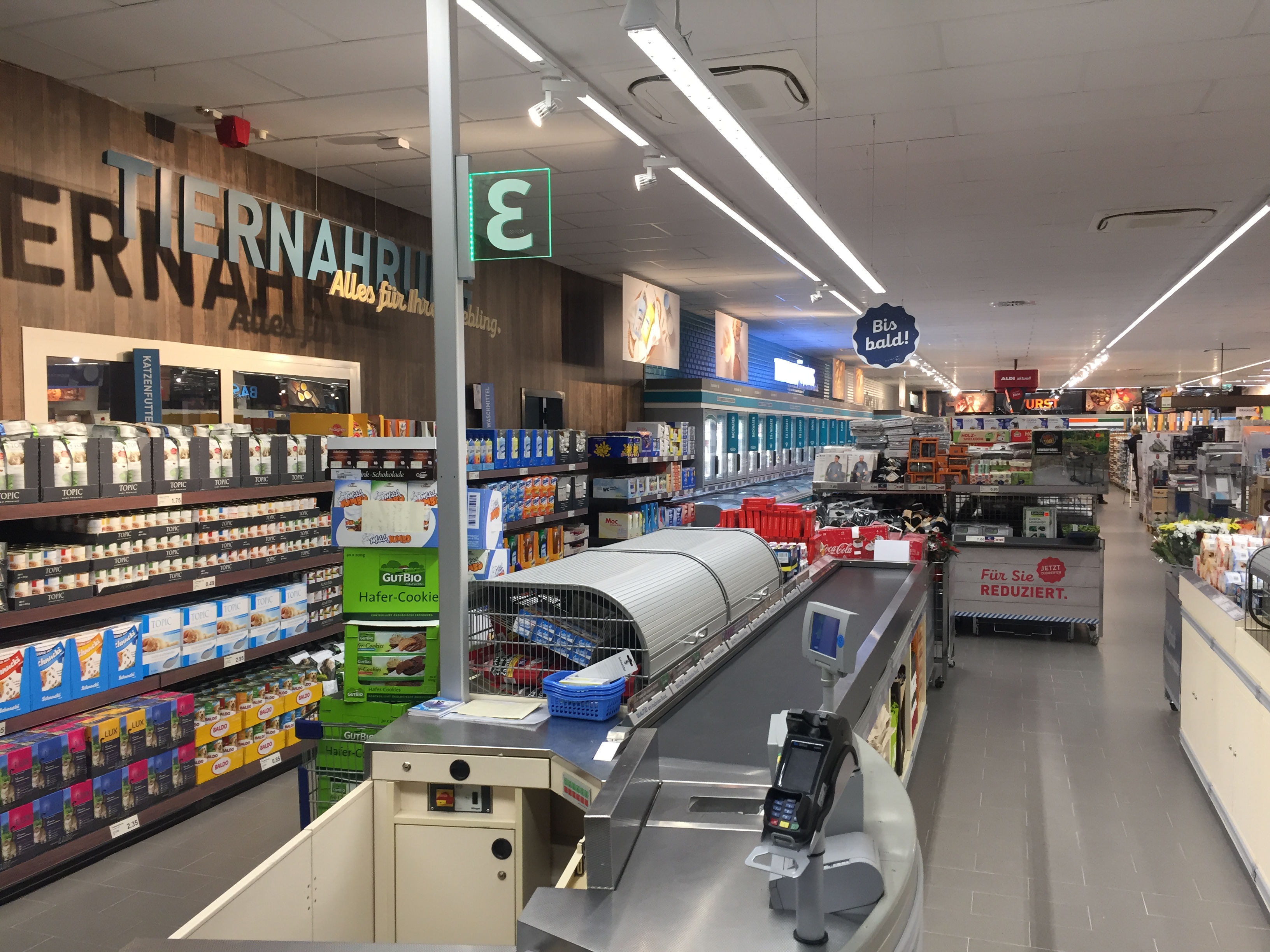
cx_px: 635
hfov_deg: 61.7
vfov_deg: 48.2
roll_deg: -0.2
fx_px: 1064
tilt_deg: -2.5
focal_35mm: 29
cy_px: 476
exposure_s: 1/33
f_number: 2.2
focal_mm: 4.15
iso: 32
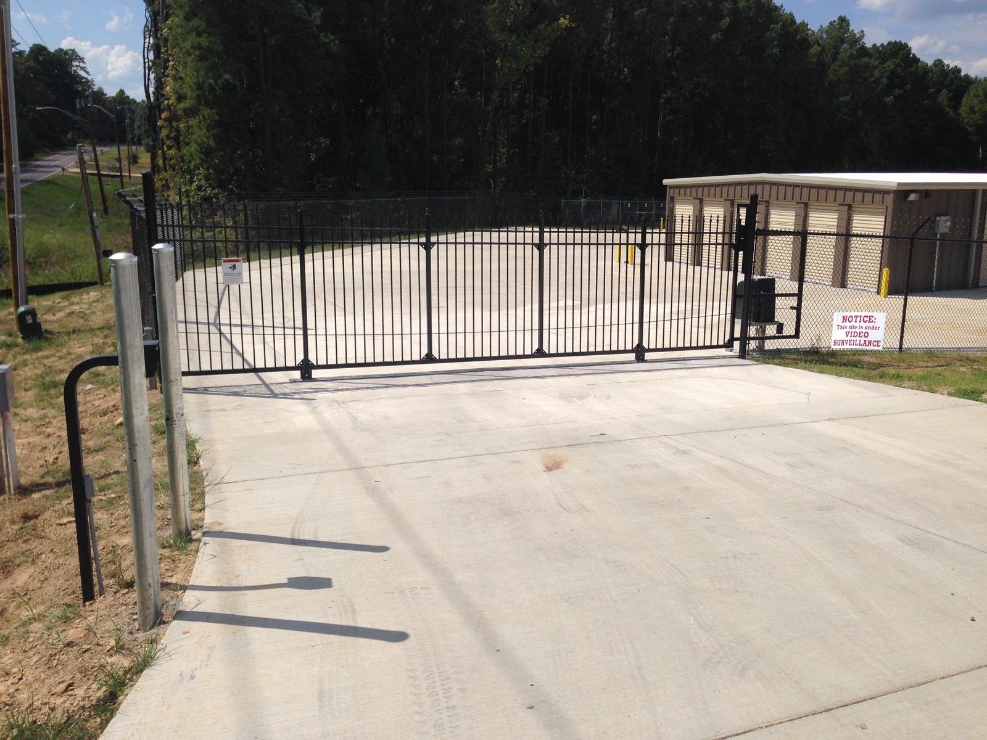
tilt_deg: -12.4
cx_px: 494
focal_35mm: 33
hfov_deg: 55.4
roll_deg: +0.8
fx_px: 941
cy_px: 370
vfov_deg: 42.9
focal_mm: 4.12
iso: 50
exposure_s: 1/3195
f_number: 2.4
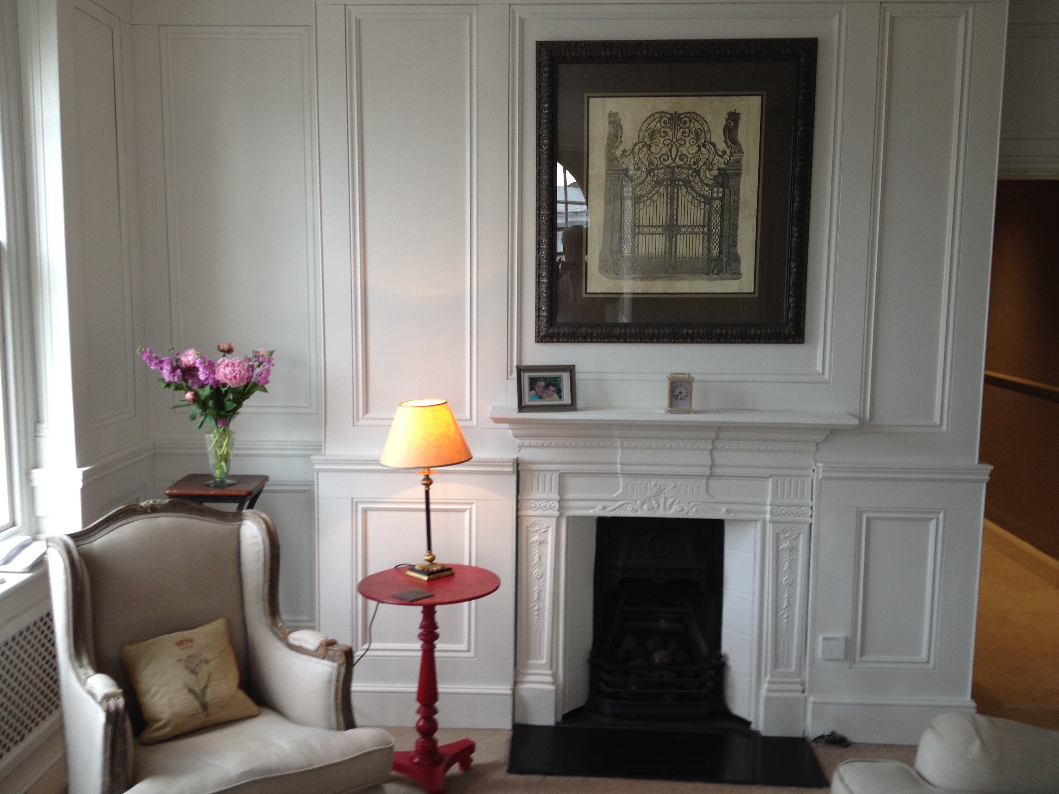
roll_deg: +0.5
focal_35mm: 35
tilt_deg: -6.9
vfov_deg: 40.7
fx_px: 1071
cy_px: 397
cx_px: 530
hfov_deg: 52.6
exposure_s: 1/30
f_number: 2.4
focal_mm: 4.28
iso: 50
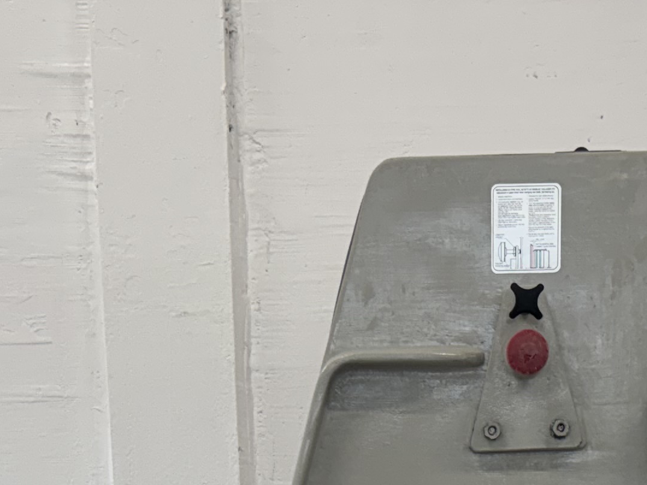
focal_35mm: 90
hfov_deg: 21.7
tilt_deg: -12.7
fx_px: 1682
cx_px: 422
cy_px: 904
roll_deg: +0.9
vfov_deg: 14.3
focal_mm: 6.76
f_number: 1.78
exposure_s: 1/100
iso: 80
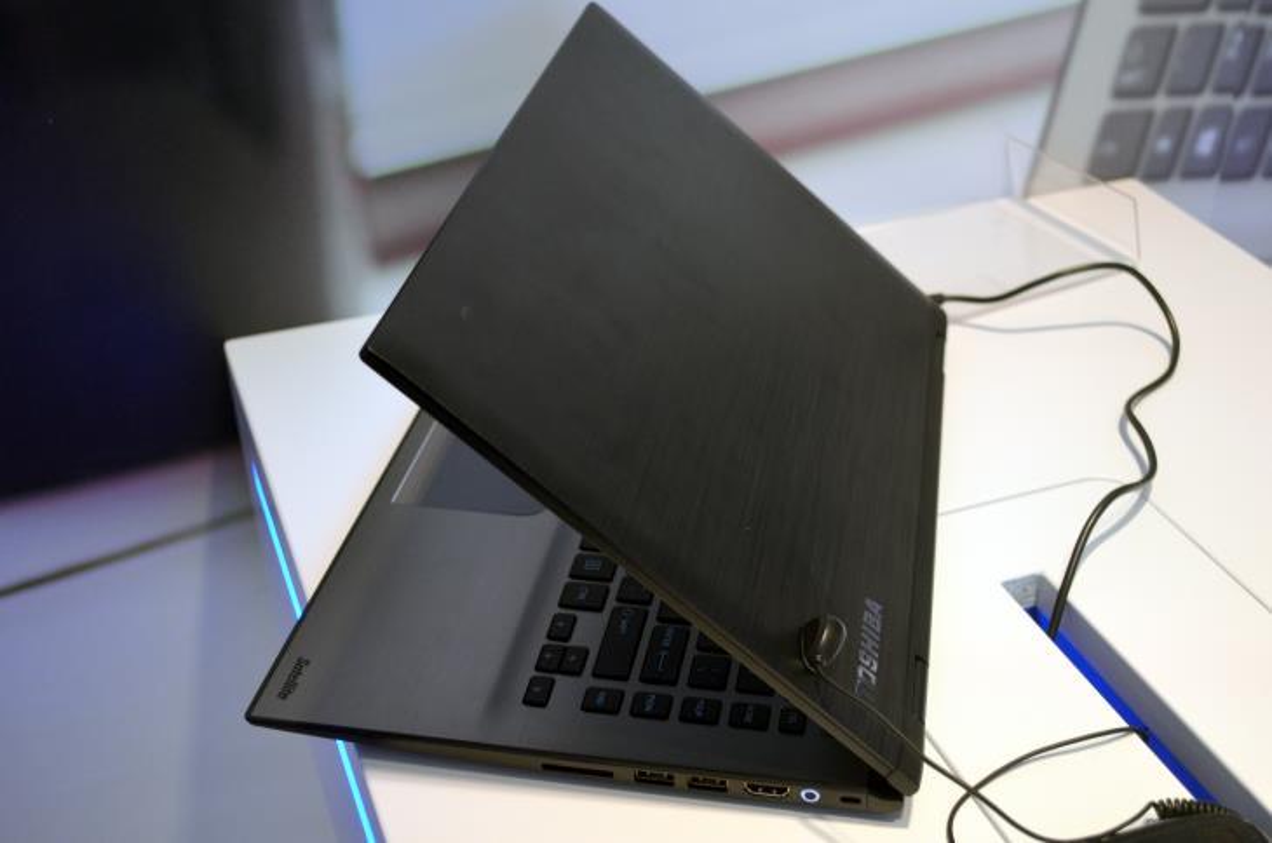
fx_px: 1693
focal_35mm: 48
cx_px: 636
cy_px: 422
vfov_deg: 28.0
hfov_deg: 41.2
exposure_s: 1/50
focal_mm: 32
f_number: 4.8
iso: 800
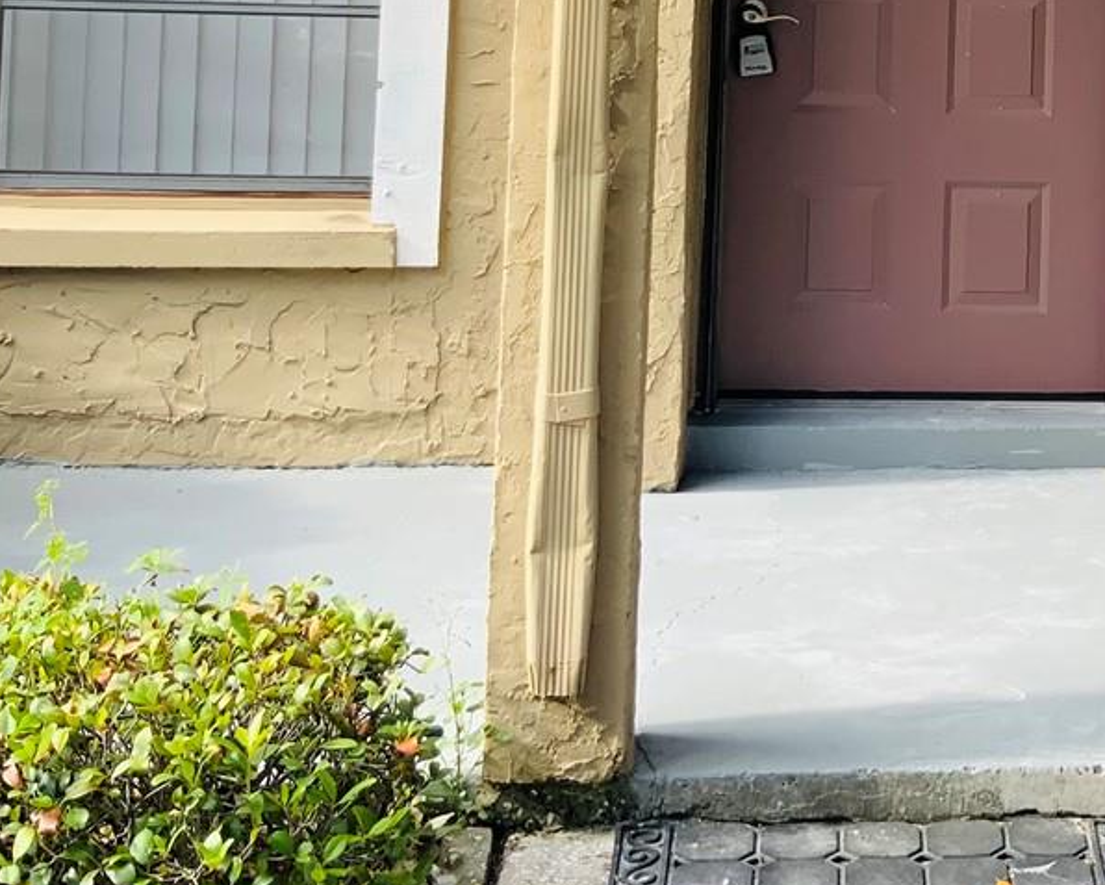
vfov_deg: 19.0
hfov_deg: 24.3
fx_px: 2486
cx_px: 1020
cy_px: -202
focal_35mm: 76
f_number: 1.8
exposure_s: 1/185
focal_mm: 3
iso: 16
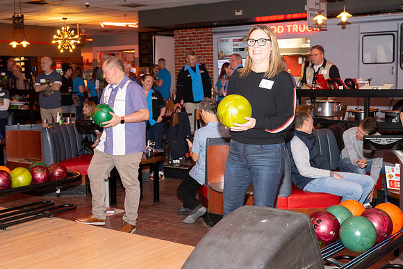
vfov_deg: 28.7
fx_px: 526
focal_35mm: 47
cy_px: 134
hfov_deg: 41.9
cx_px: 202
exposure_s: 1/100
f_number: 5.6
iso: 2000
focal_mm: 47
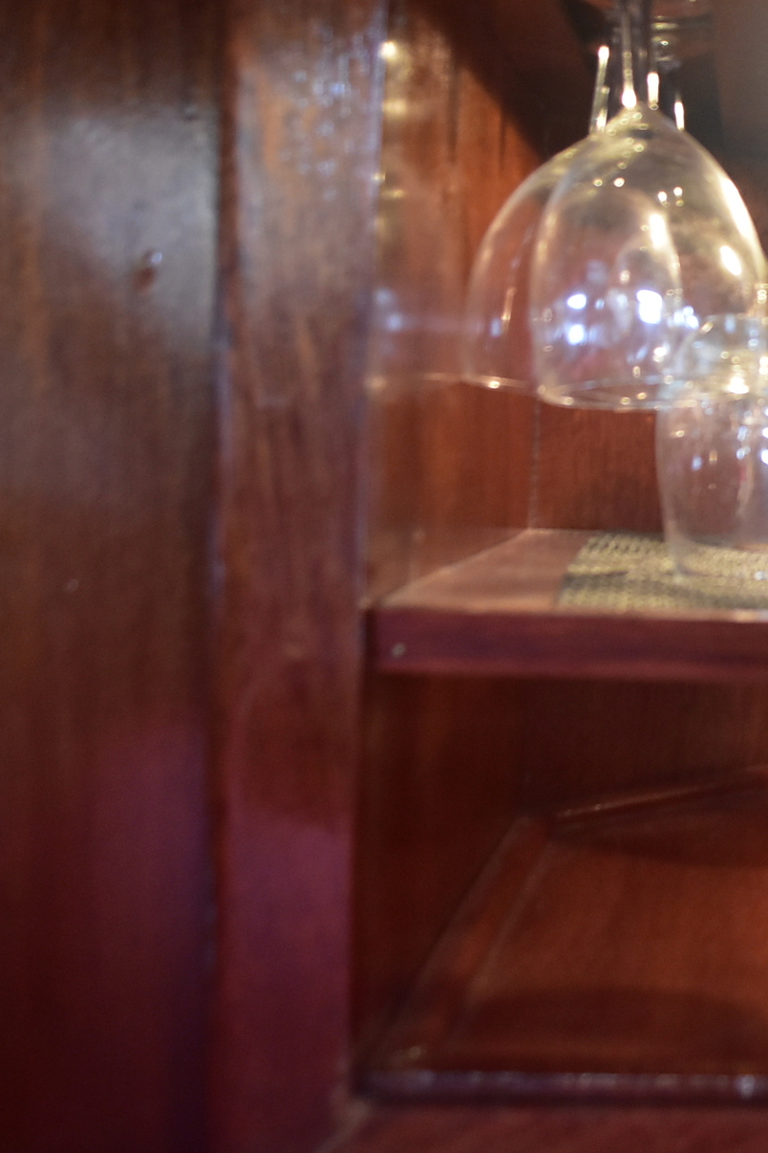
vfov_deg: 35.5
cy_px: 436
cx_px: 955
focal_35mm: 56
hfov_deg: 22.1
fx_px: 1792
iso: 1600
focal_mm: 18
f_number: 3.5
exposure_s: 1/50
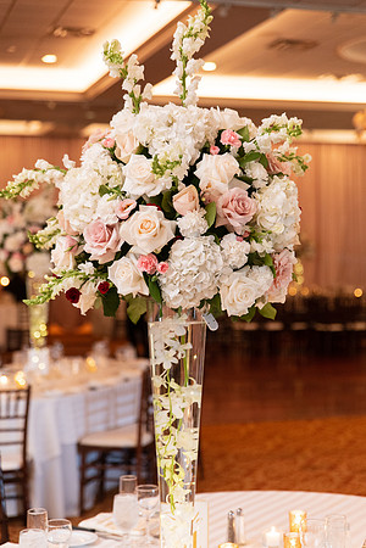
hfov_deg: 19.5
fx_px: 1067
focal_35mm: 70
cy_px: 274
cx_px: 183
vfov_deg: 28.8
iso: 3200
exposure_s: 1/100
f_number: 2.8
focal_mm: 70
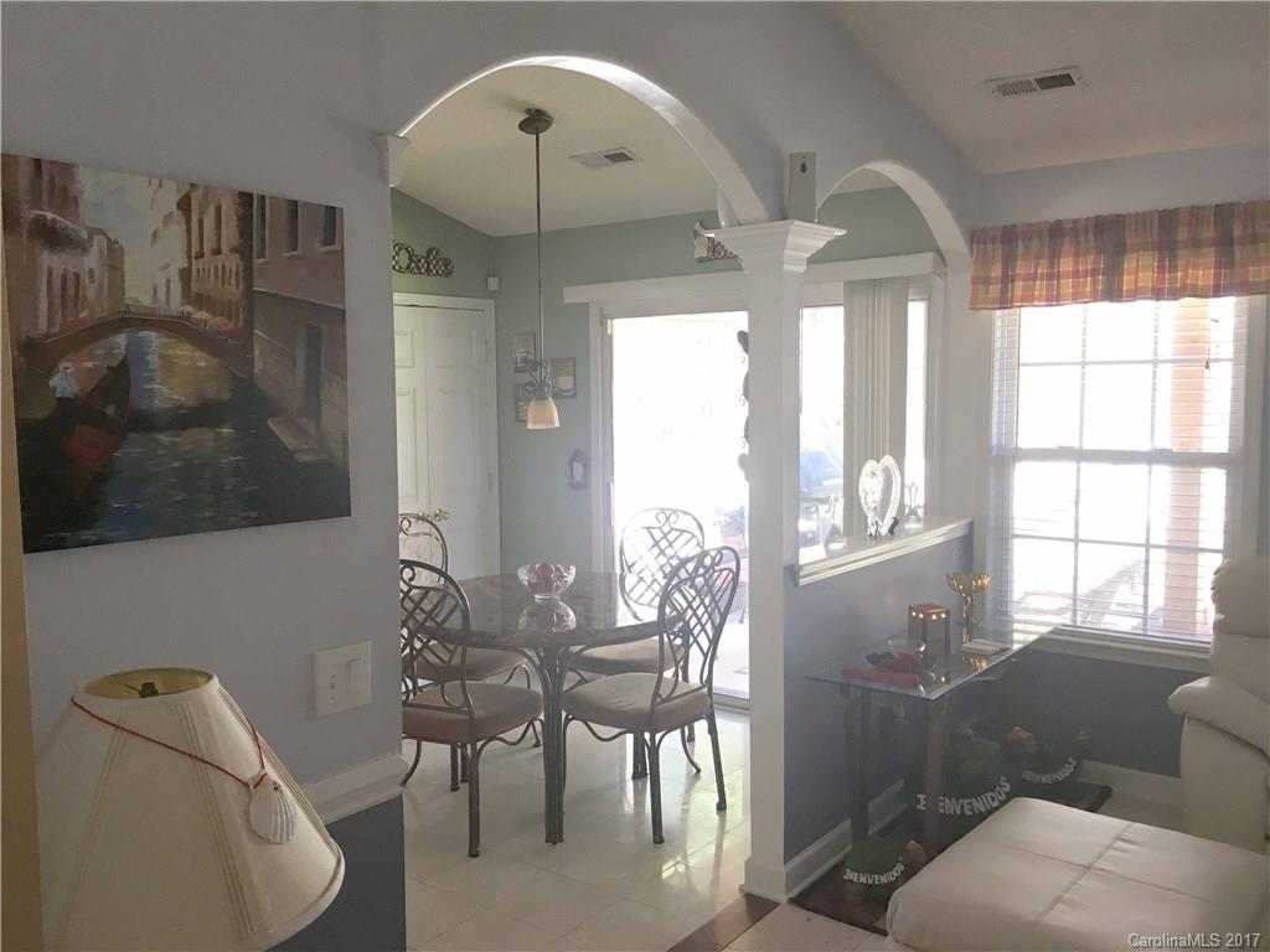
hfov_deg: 61.7
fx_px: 1064
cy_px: 476
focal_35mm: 29
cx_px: 635
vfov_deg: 48.2
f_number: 2.2
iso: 25
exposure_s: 1/30
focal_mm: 4.15
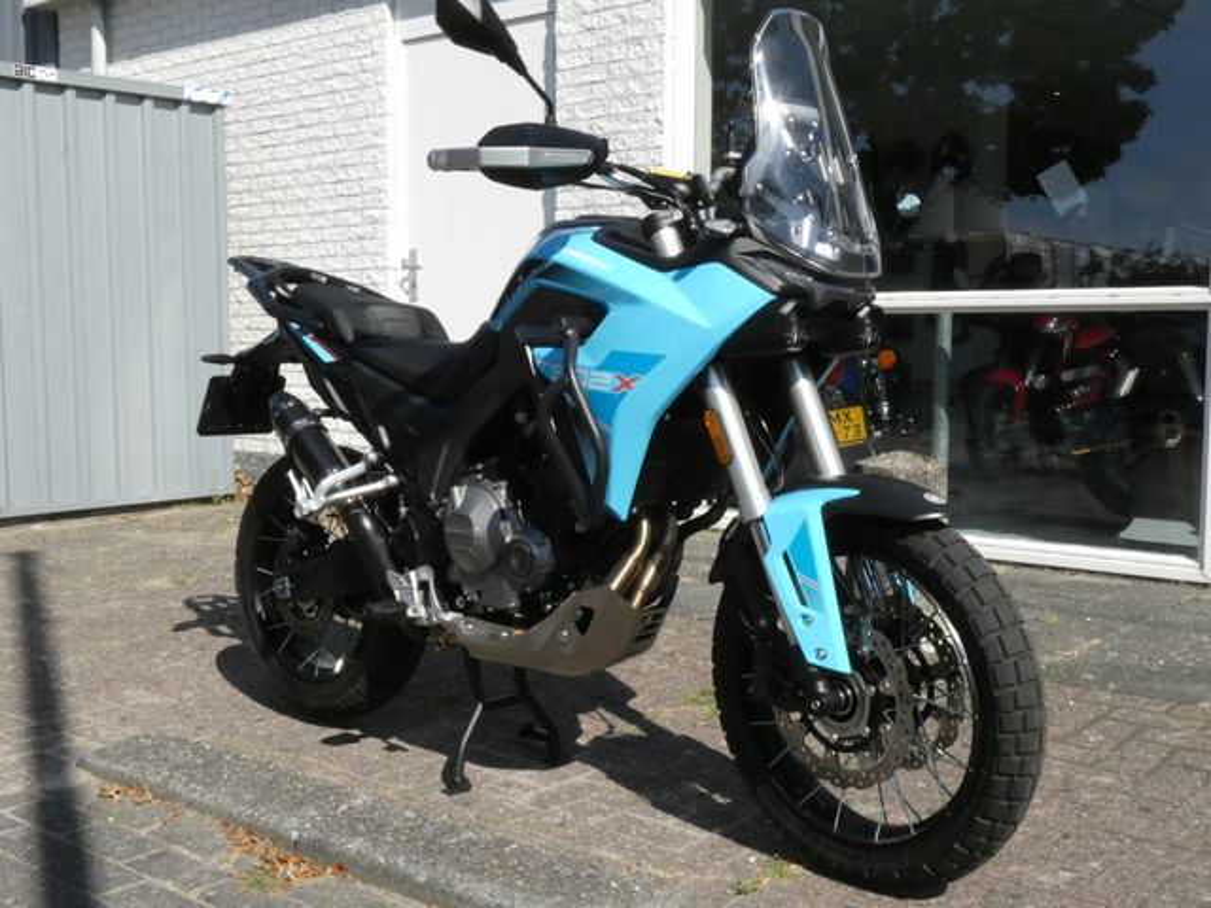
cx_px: 606
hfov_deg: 45.8
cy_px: 454
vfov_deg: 35.1
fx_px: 1434
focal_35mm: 41
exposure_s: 1/1600
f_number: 8
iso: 800
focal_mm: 7.3
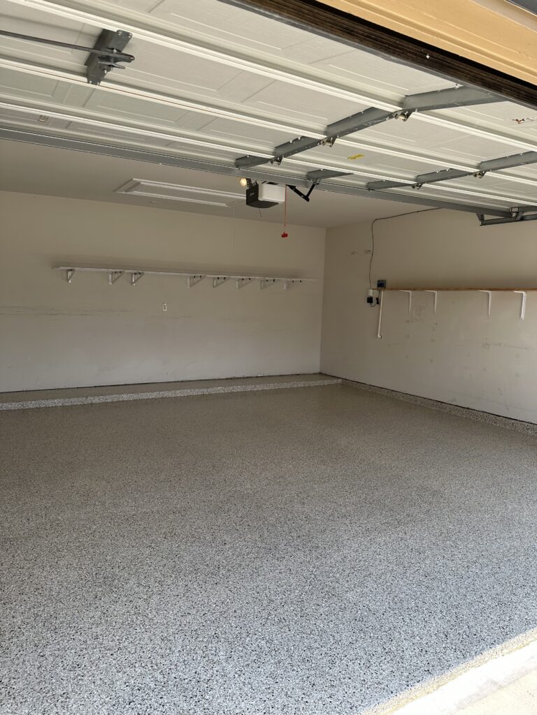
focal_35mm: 24
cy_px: 358
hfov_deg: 56.8
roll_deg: -2.1
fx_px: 496
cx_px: 268
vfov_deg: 71.6
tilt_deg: -6.7
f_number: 1.78
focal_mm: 6.86
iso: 80
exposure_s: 1/773
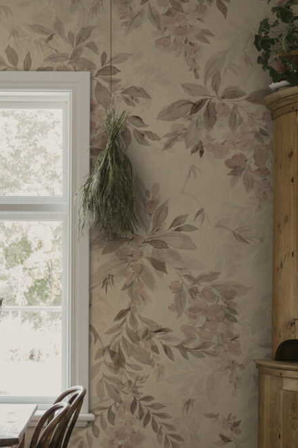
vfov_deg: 25.5
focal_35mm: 79
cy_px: 313
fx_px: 981
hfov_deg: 17.3
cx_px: 118
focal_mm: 50
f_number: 4.5
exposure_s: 1/15
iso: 1000
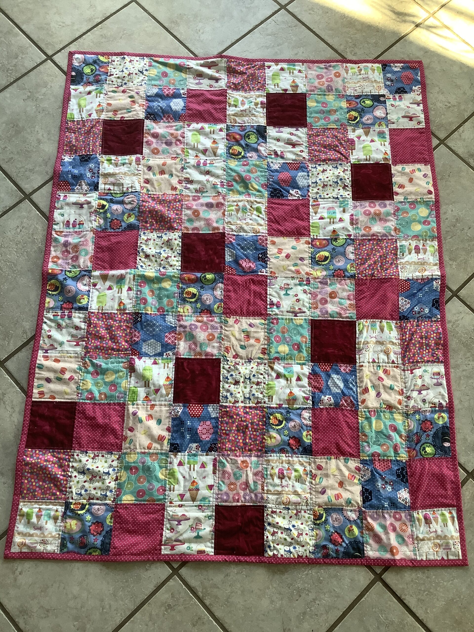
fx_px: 566
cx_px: 237
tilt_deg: -72.4
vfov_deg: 58.4
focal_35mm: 31
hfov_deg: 45.4
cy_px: 316
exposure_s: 1/60
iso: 50
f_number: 2.4
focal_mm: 3.3
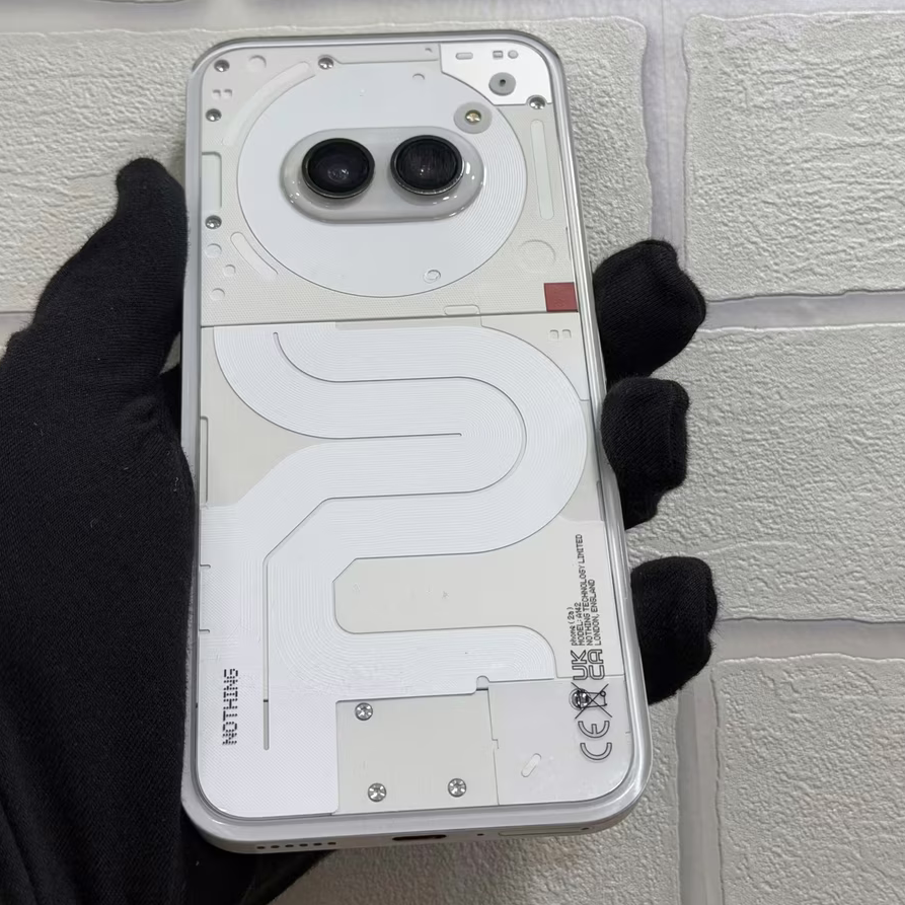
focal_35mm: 57
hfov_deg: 30.0
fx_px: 1686
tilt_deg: +8.8
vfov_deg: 29.9
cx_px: 451
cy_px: 331
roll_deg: +1.7
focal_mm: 6.76
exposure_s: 1/100
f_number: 1.78
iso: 64
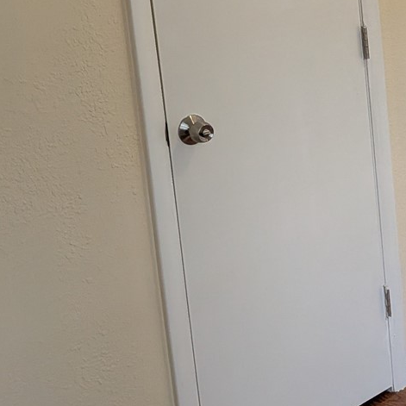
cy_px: 16
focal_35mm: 72
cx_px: 495
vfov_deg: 23.2
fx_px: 955
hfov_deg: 22.1
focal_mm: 4.53
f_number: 1.7
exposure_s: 1/238
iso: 118
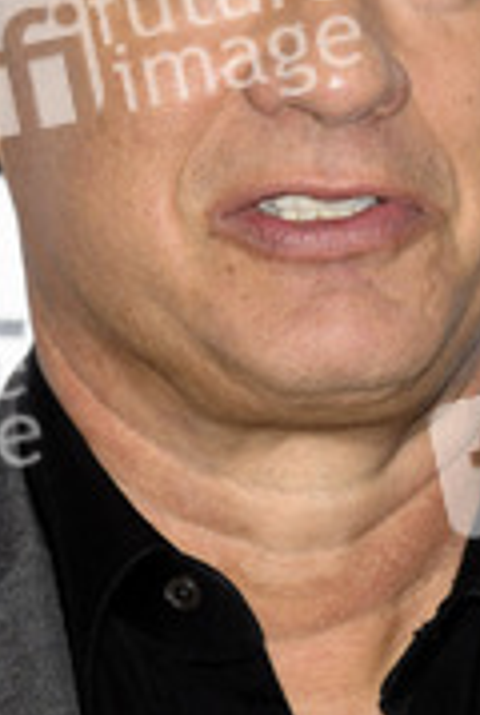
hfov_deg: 2.2
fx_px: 12334
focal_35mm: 619
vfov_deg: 3.3
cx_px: 274
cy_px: 244
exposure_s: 1/200
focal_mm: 185
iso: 320
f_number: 4.5
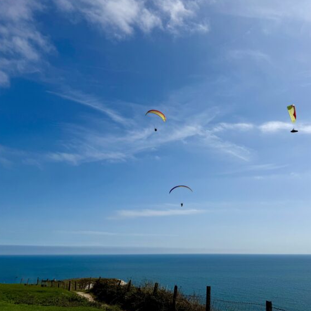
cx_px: 196
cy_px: 154
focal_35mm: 29
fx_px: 295
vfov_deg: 55.6
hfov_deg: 54.9
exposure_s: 1/14286
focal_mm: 6.76
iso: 64
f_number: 1.78
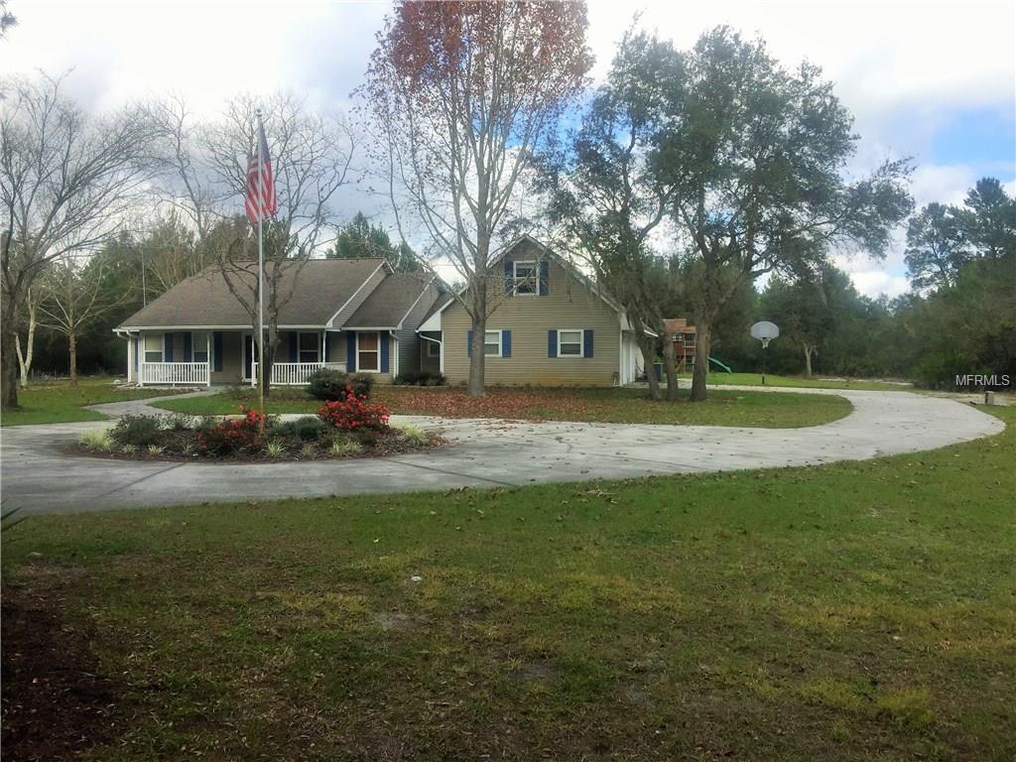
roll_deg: -0.5
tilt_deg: -2.3
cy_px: 381
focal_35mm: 29
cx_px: 508
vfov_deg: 48.2
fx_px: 851
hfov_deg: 61.7
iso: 32
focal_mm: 4.15
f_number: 2.2
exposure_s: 1/1014
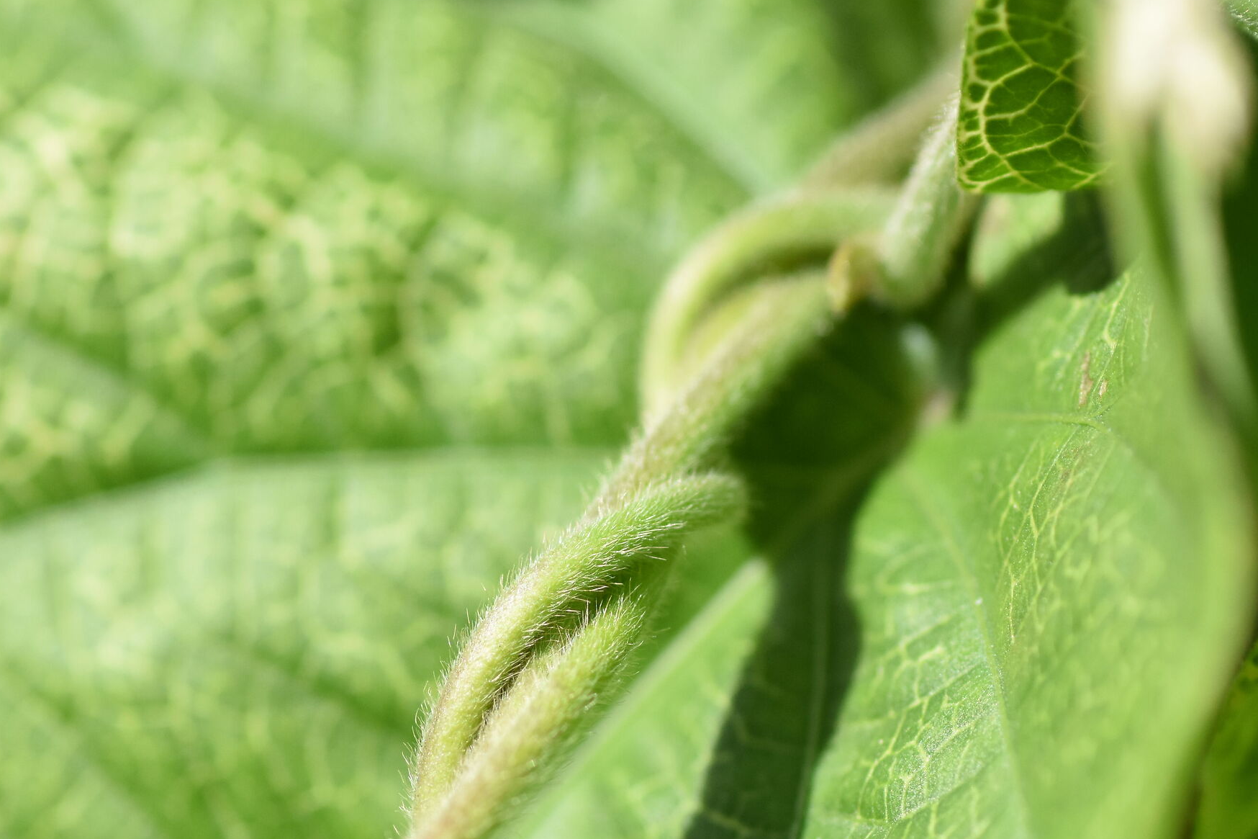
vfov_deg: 6.7
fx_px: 7197
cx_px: 641
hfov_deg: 10.0
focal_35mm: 206
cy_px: 548
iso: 1000
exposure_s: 1/8000
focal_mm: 100
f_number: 4.8
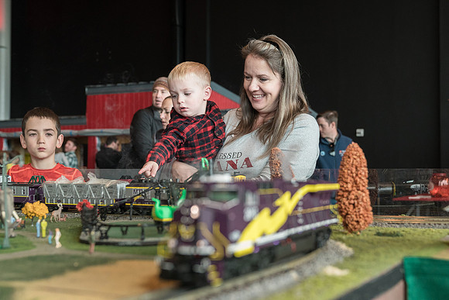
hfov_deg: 41.0
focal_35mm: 48
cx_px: 246
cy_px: 157
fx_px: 599
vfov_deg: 28.1
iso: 2000
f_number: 4
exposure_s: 1/200
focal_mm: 41
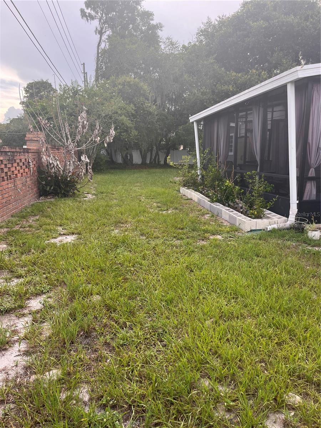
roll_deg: +0.1
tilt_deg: -10.8
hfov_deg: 53.1
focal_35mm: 26
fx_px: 321
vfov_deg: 67.3
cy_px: 214
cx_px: 160
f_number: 1.6
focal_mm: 5.1
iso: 50
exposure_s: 1/625
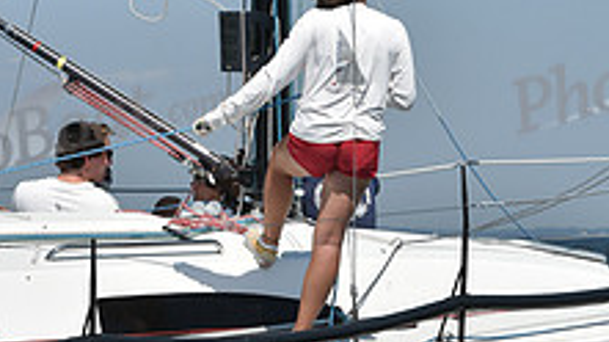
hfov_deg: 7.1
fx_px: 4890
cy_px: 245
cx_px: 371
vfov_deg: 4.0
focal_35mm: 303
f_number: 9
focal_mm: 110
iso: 250
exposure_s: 1/1250
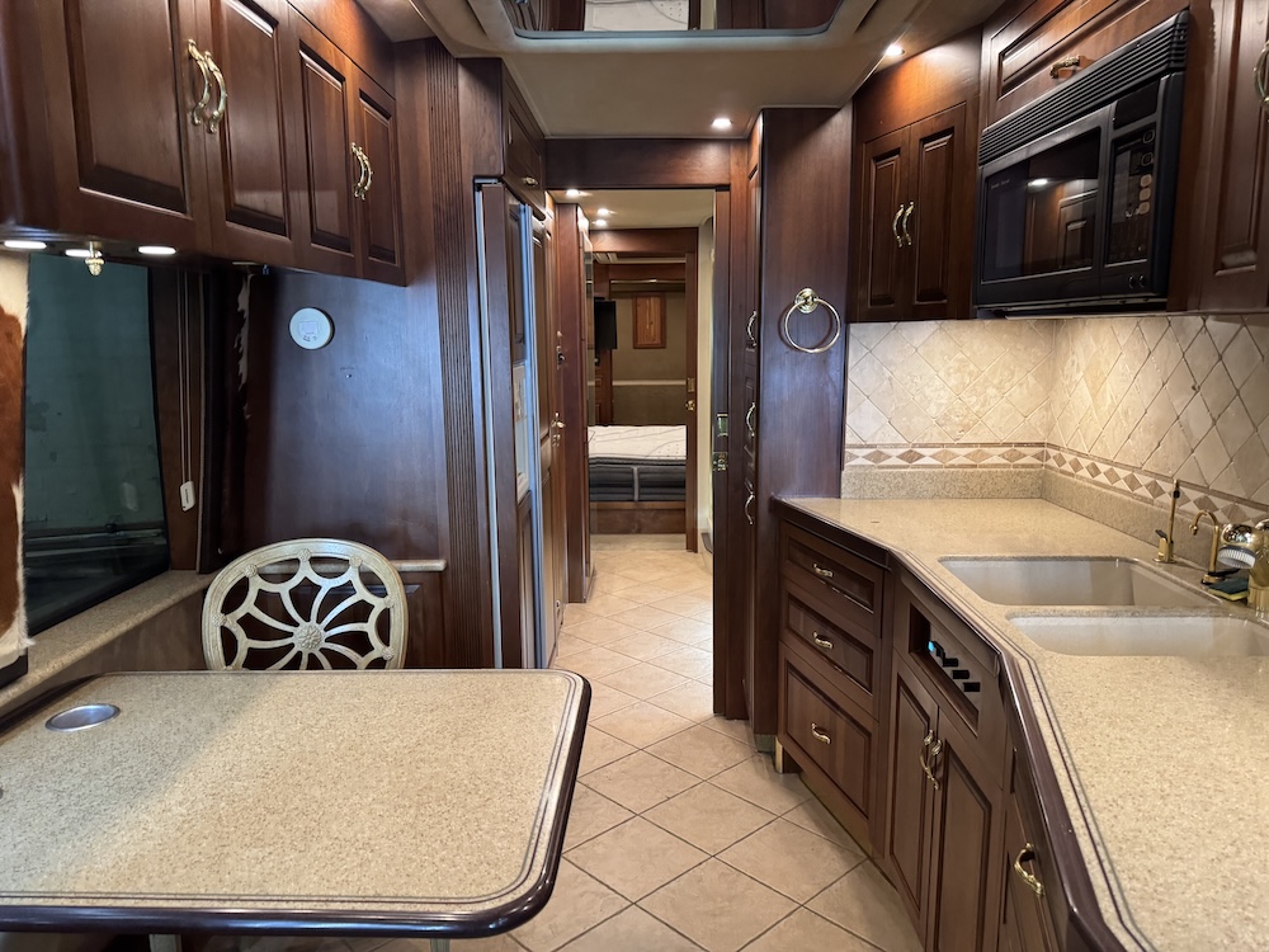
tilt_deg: -11.1
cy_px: 476
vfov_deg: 56.8
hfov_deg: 71.6
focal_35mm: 24
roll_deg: -0.7
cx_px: 634
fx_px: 880
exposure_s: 1/53
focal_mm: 6.76
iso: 500
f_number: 1.78
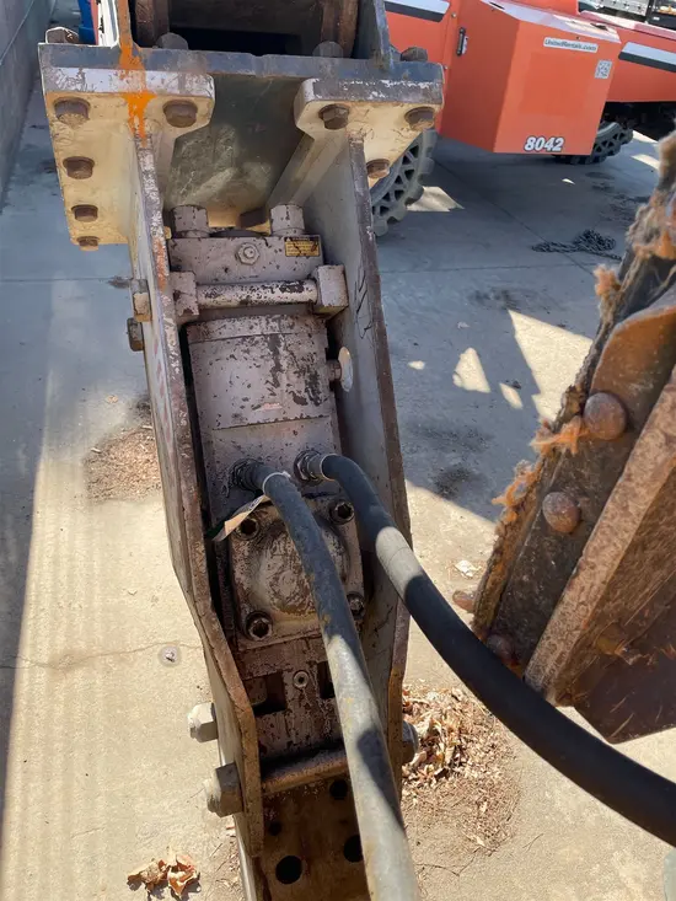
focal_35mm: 26
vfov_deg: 67.3
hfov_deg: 53.1
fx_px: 677
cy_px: 450
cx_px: 338
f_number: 1.6
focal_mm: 4.2
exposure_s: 1/1276
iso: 50
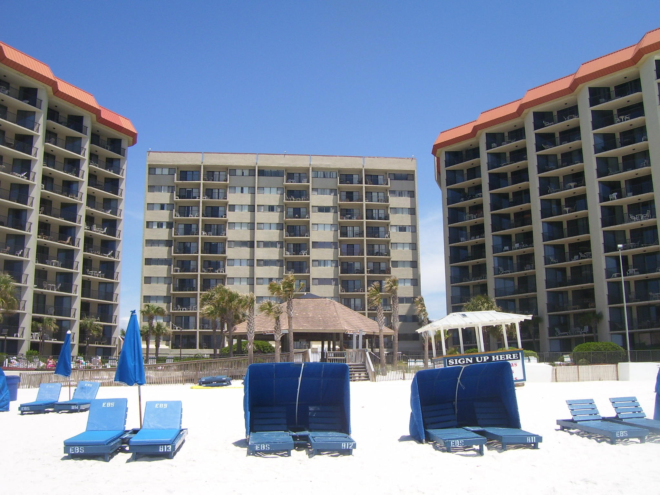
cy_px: 248
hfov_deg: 54.0
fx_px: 648
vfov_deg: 41.8
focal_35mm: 34
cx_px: 330
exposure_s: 1/750
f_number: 4.8
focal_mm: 5.6
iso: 80
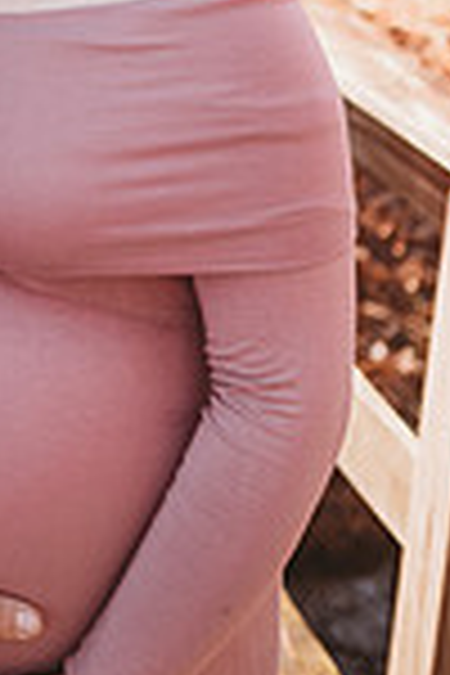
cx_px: -212
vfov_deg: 24.5
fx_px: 1350
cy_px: -202
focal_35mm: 72
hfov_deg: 17.2
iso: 100
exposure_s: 1/500
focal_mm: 24
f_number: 2.2
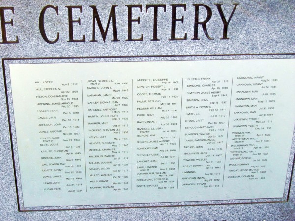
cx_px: 148
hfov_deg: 25.0
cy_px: 110
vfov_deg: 18.9
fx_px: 665
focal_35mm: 78
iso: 200
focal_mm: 16.3
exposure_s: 1/80
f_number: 4.3
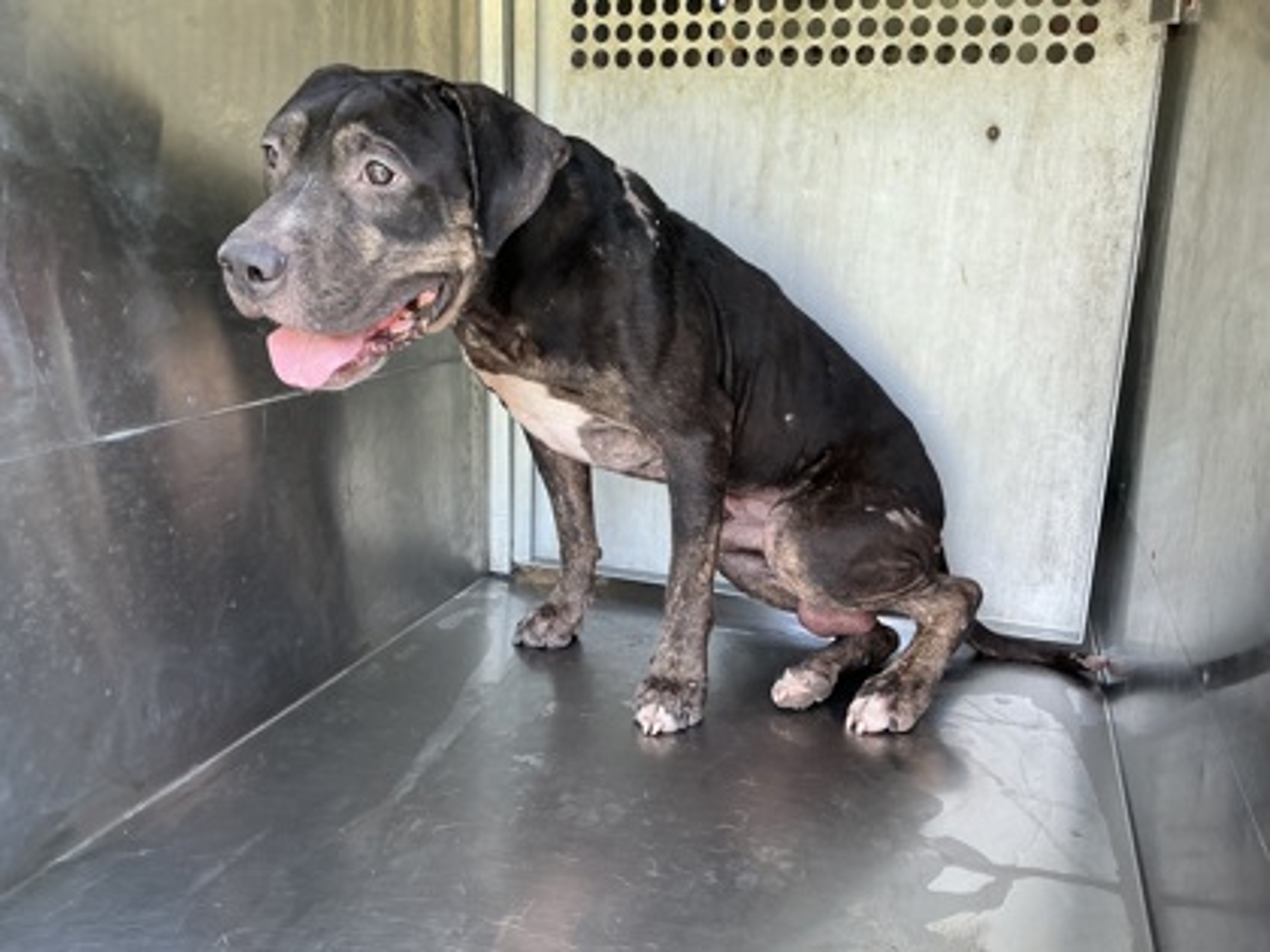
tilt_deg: -12.0
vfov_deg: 48.2
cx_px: 635
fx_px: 1064
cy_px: 476
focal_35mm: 29
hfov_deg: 61.7
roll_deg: -2.2
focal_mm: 3
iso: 32
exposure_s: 1/60
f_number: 1.8
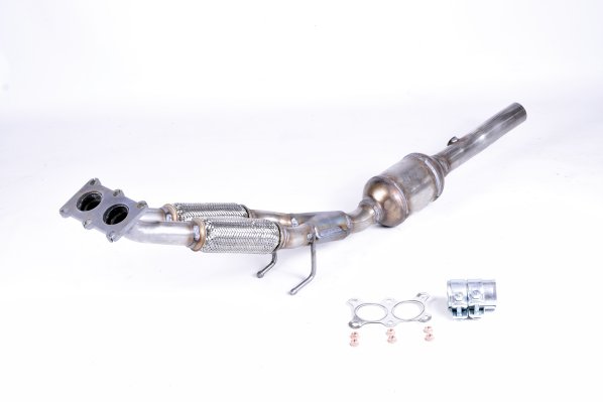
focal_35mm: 82
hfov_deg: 24.6
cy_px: 201
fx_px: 1382
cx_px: 302
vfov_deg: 16.6
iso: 200
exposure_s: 1/60
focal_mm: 55
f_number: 13
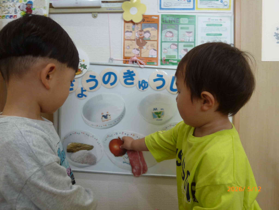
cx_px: 140
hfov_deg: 71.6
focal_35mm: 24
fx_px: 193
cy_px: 105
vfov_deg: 56.8
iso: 160
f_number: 2.5
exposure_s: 1/60
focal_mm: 4.3
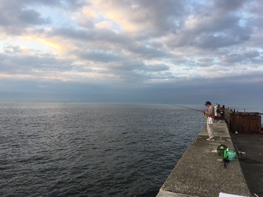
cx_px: 132
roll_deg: -0.3
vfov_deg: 48.2
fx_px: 220
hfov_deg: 61.7
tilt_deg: +2.4
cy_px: 98
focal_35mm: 29
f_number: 2.2
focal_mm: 4.15
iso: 25
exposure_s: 1/199
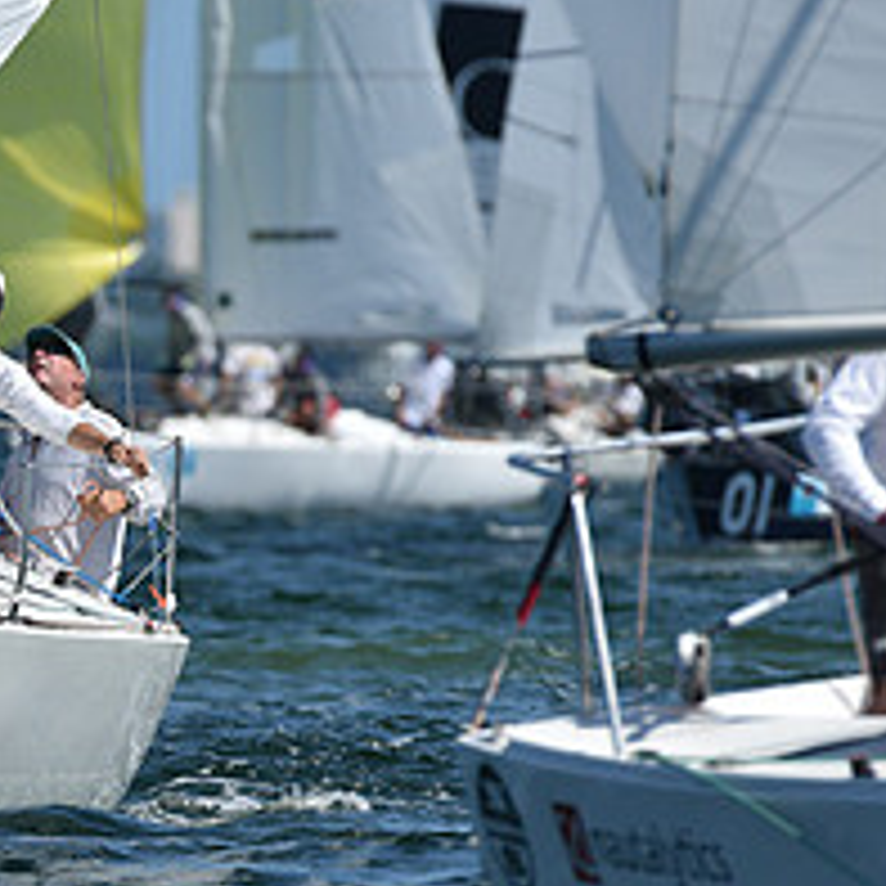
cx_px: -247
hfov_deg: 1.2
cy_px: 713
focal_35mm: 1503
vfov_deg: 1.2
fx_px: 43523
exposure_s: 1/1600
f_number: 8
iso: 250
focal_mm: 600
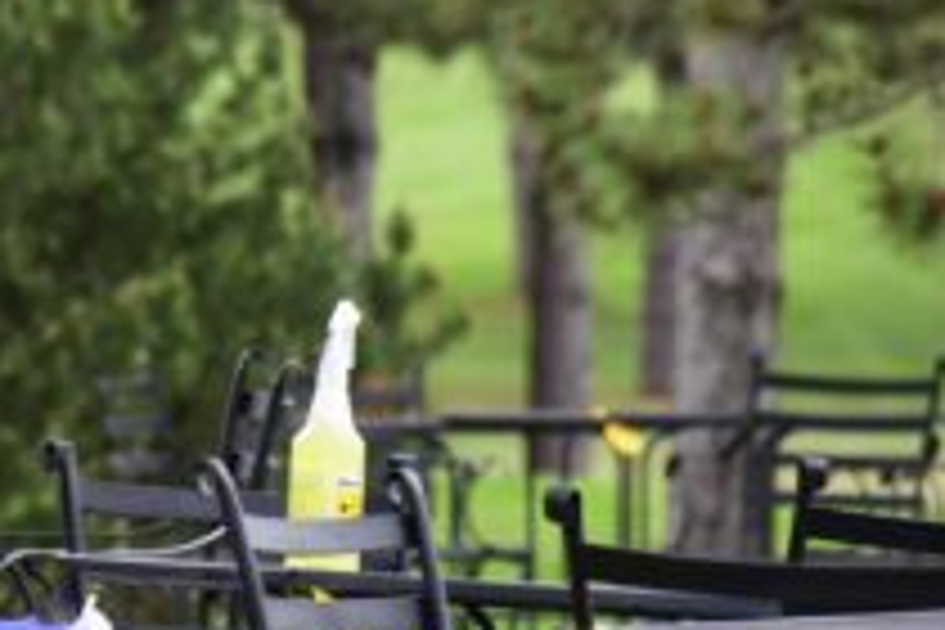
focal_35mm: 859
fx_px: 22547
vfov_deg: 1.6
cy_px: 358
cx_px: 63
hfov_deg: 2.4
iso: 400
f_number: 10
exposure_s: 1/200
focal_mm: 300
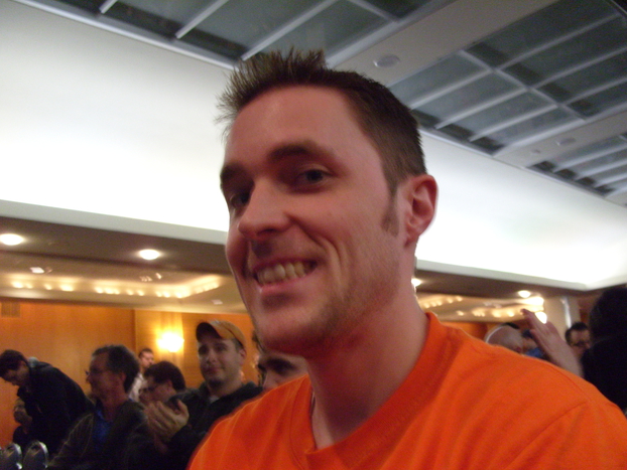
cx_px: 322
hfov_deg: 51.3
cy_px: 239
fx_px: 652
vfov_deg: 39.7
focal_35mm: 36
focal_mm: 7.8
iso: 400
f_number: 2.8
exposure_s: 1/20
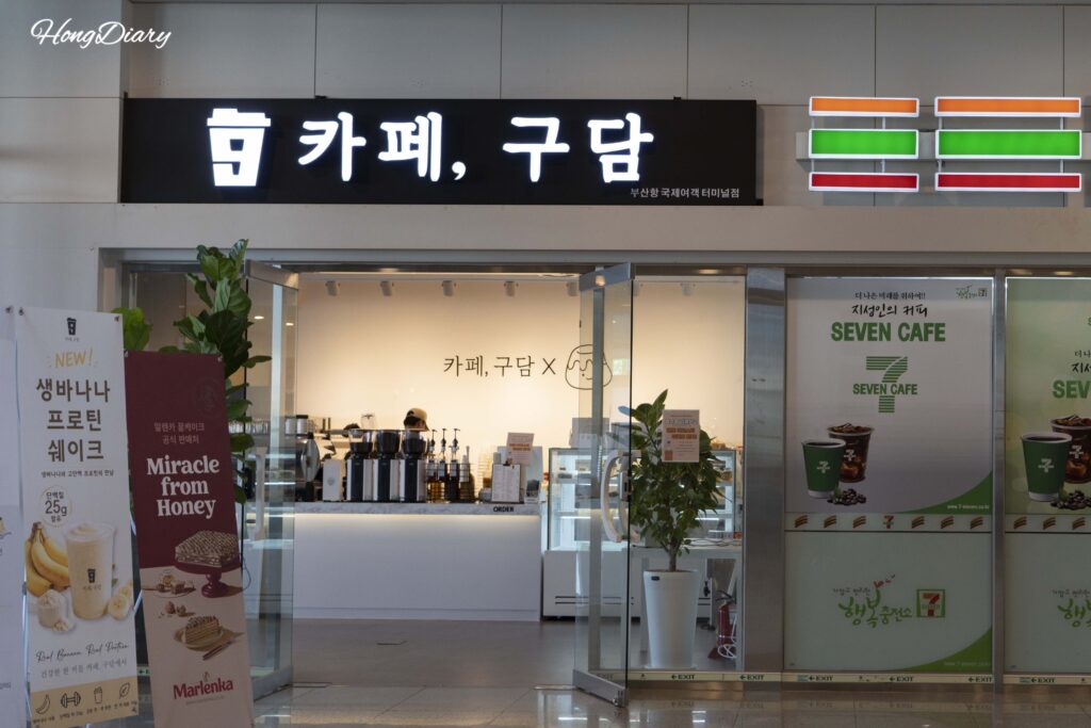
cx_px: 546
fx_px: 1182
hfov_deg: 49.5
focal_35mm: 39
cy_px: 364
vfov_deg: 34.2
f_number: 5
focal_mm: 39
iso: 800
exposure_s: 1/160
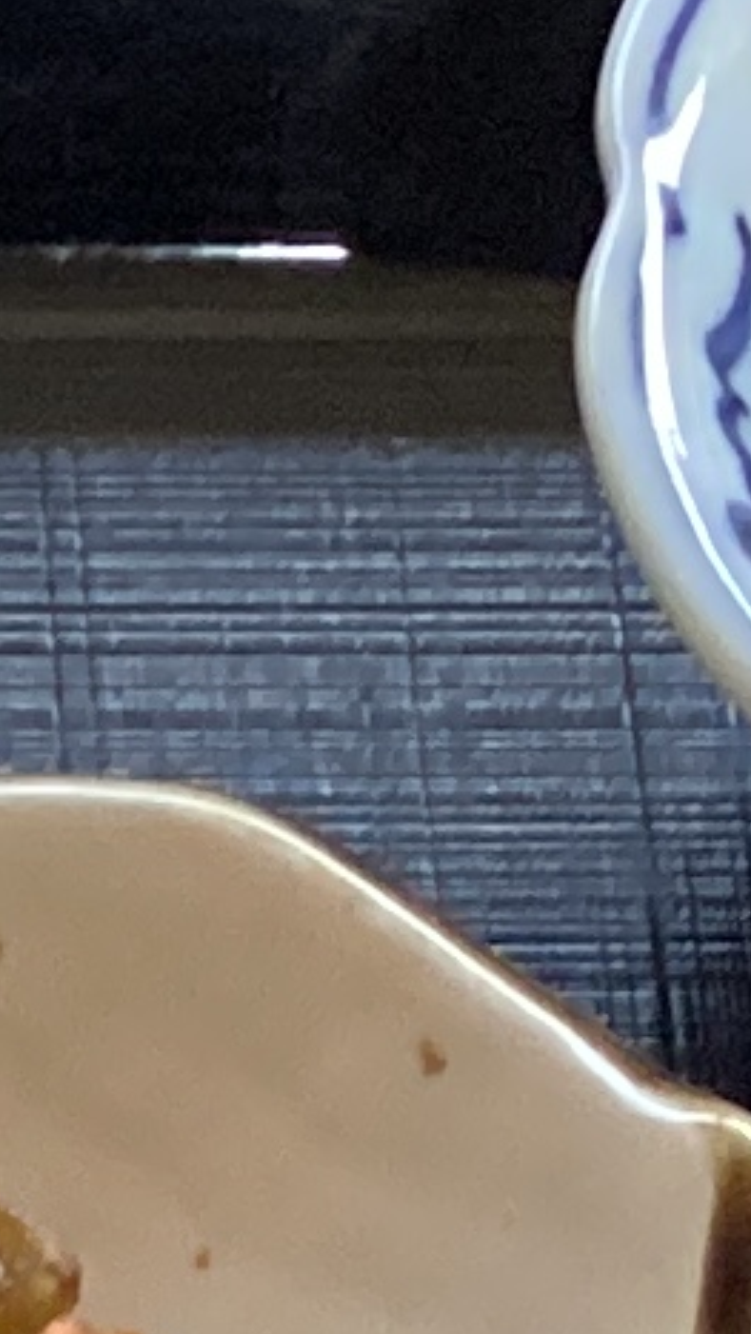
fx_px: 8347
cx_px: -688
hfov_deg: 5.1
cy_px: 3082
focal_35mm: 236
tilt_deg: -60.6
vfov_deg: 8.4
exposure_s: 1/30
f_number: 2.4
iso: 400
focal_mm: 3.3
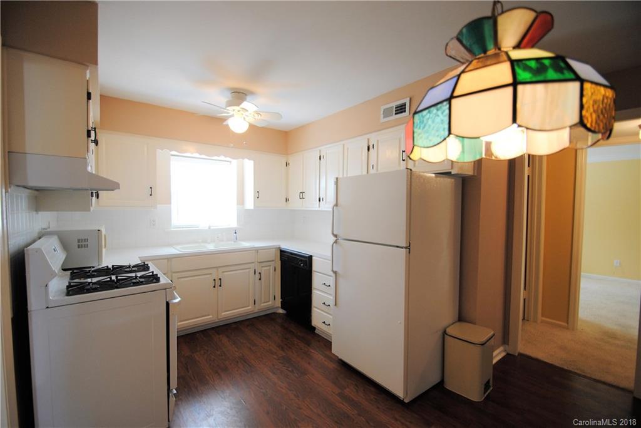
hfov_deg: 100.4
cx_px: 320
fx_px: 267
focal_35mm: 15
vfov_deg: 77.4
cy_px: 214
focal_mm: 10
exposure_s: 1/30
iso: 320
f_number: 3.5
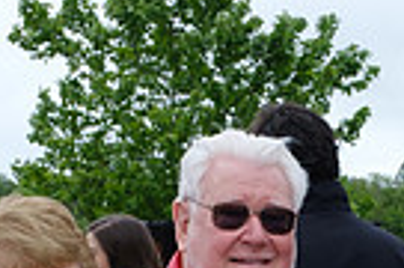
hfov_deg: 14.9
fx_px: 1500
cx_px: 449
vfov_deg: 9.3
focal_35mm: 134
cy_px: 603
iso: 200
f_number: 4.5
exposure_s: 1/250
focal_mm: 17
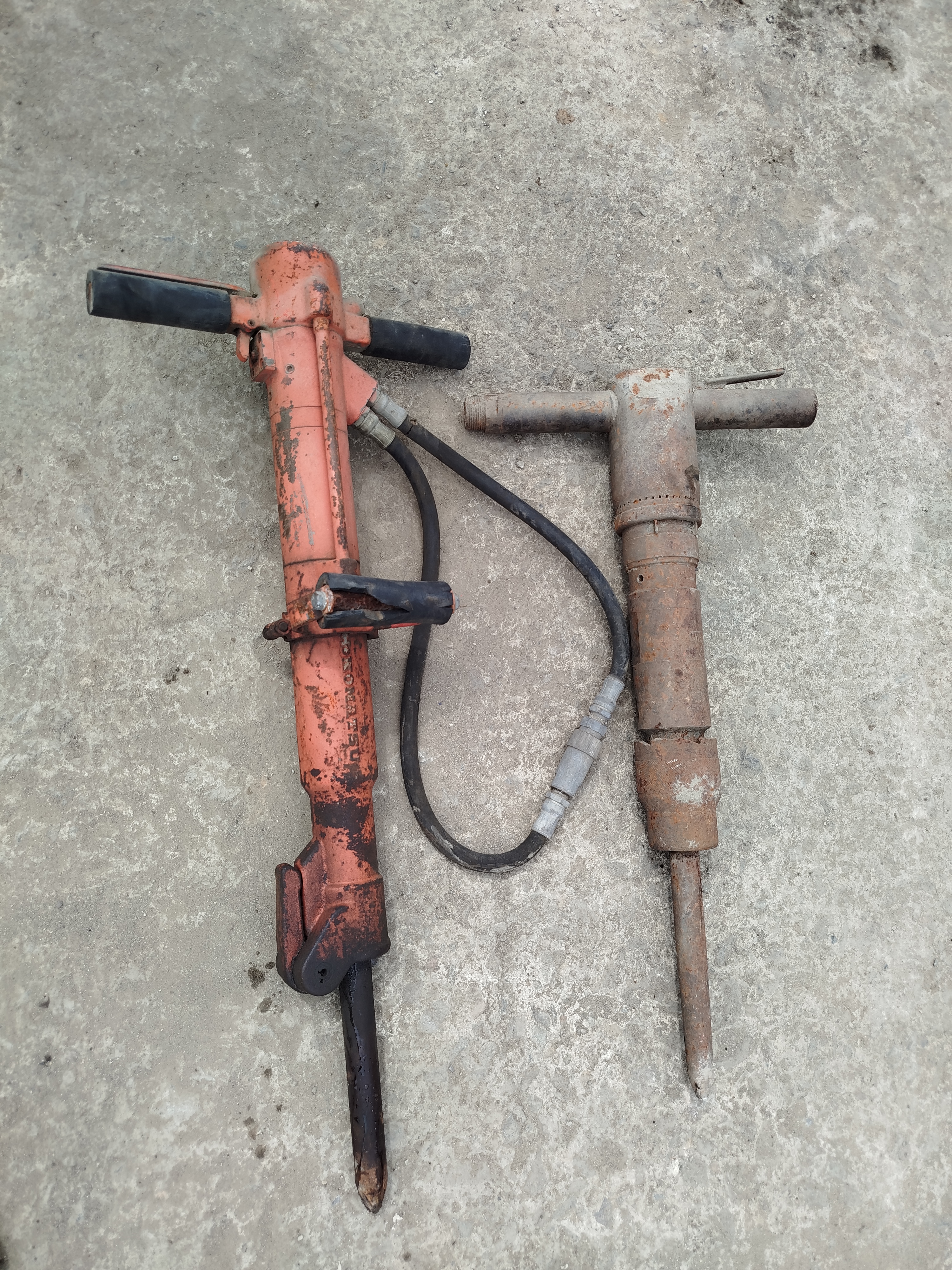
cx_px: 476
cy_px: 635
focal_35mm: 24
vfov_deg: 71.6
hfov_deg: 56.8
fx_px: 880
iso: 50
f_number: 1.7
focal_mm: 5.31
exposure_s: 1/539
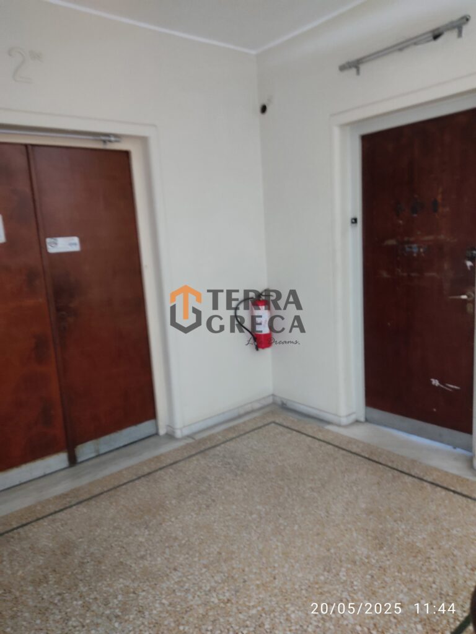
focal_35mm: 26
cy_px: 317
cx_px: 238
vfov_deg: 67.3
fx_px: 477
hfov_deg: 53.1
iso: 2265
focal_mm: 4.74
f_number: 1.79
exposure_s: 1/20
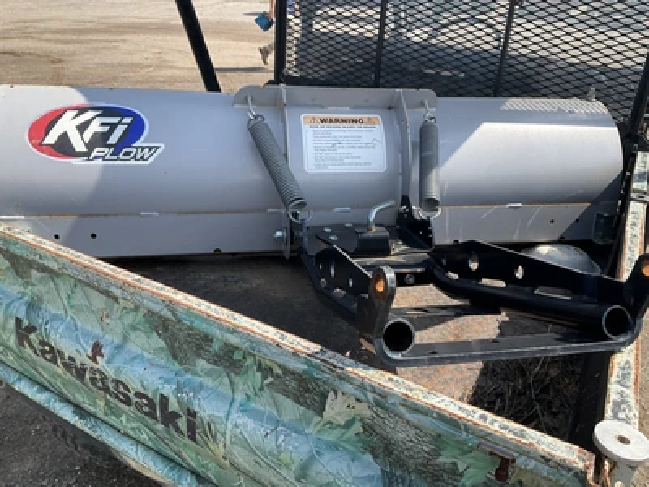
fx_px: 544
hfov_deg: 61.7
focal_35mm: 29
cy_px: 244
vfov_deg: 48.2
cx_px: 324
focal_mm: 3
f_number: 1.8
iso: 25
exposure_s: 1/759
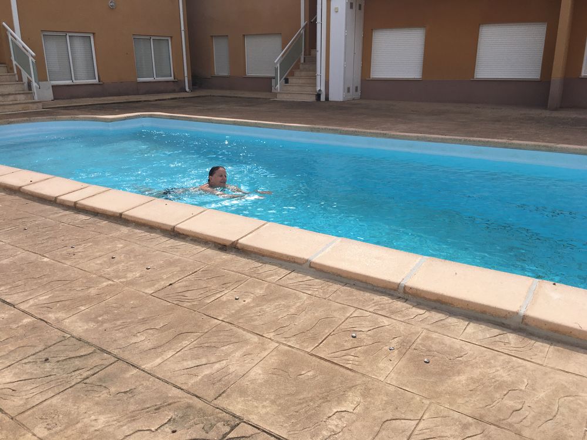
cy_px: 220
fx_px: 492
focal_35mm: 29
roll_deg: -0.8
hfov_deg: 61.7
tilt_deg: -19.1
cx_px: 294
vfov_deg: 48.2
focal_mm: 4.15
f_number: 2.2
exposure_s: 1/2481
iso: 25
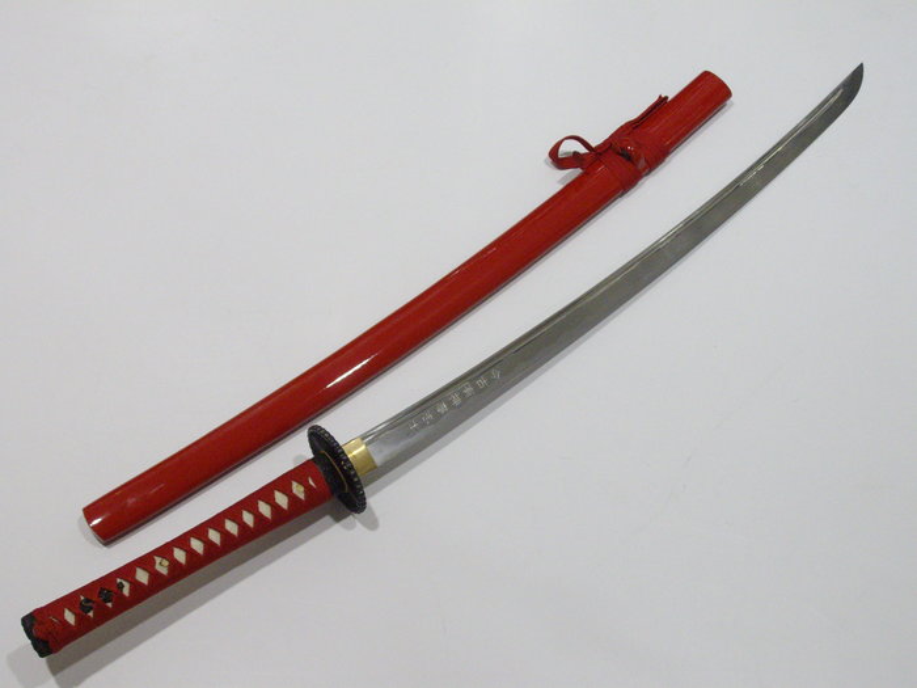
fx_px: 1483
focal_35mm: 56
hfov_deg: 34.3
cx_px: 458
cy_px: 344
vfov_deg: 26.1
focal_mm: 9.2
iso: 320
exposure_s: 1/80
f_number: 3.4
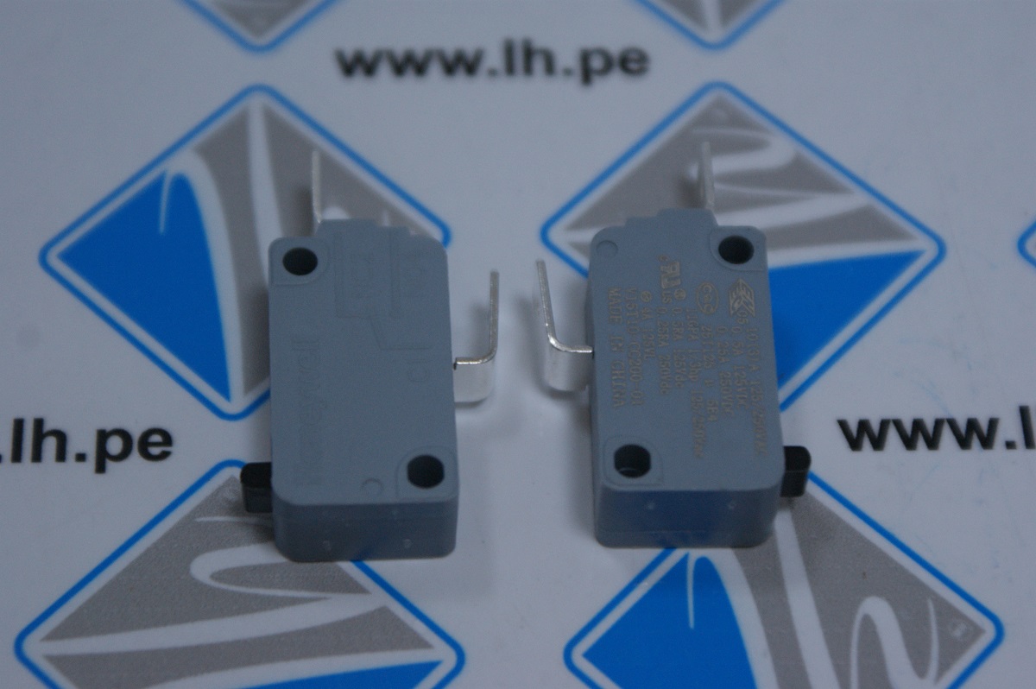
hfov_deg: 19.5
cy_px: 344
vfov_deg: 13.0
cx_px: 518
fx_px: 3019
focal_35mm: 105
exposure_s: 1/60
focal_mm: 70
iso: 400
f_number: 5.6
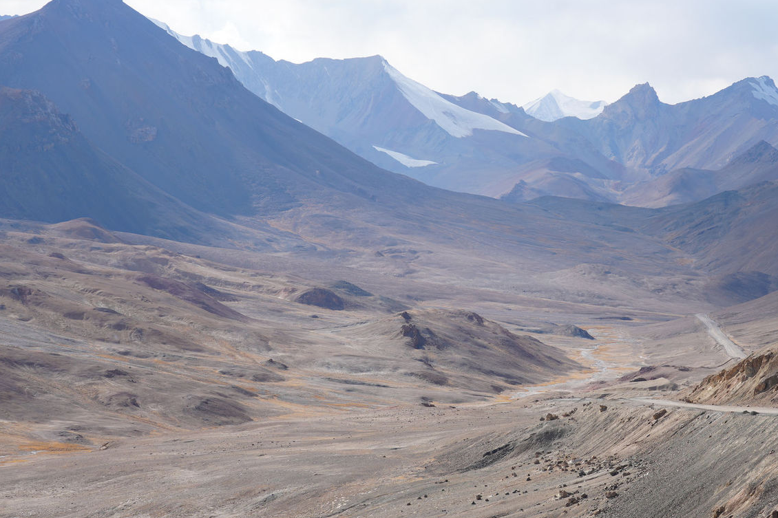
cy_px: 288
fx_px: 1988
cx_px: 528
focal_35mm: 92
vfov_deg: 14.9
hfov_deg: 22.0
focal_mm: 65
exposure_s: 1/160
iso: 100
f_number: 9
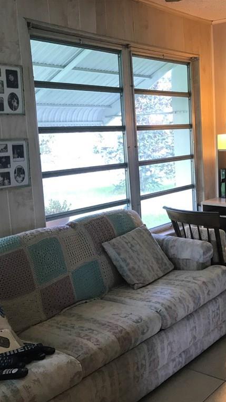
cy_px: 202
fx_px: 437
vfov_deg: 49.4
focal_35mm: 41
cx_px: 202
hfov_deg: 28.0
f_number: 1.8
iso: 40
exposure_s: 1/20
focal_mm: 3.99
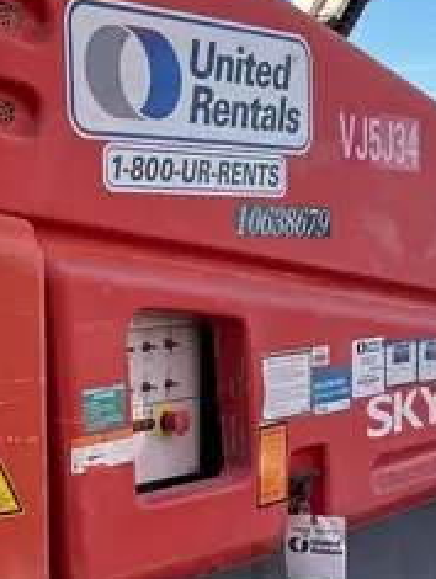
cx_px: 62
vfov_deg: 24.1
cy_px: 314
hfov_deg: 18.0
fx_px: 1357
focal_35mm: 81
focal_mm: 5.96
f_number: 1.6
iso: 50
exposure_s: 1/1393
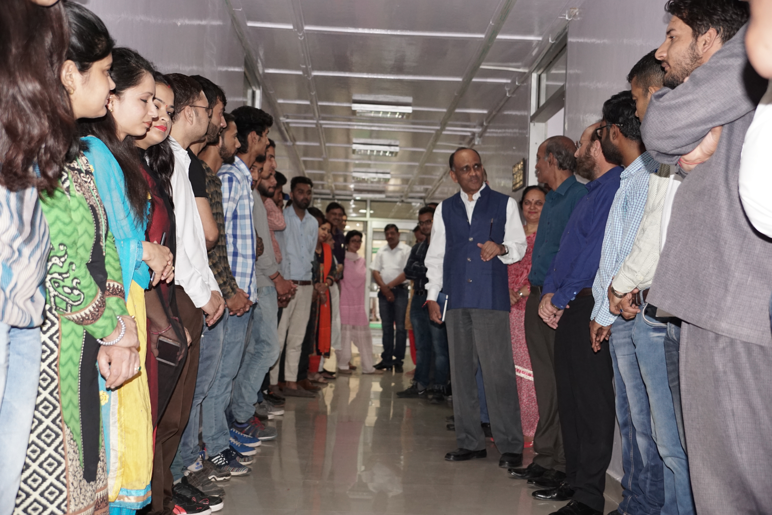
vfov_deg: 31.9
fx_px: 901
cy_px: 258
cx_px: 386
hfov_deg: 46.4
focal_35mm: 42
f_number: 4
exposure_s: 1/200
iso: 800
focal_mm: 28
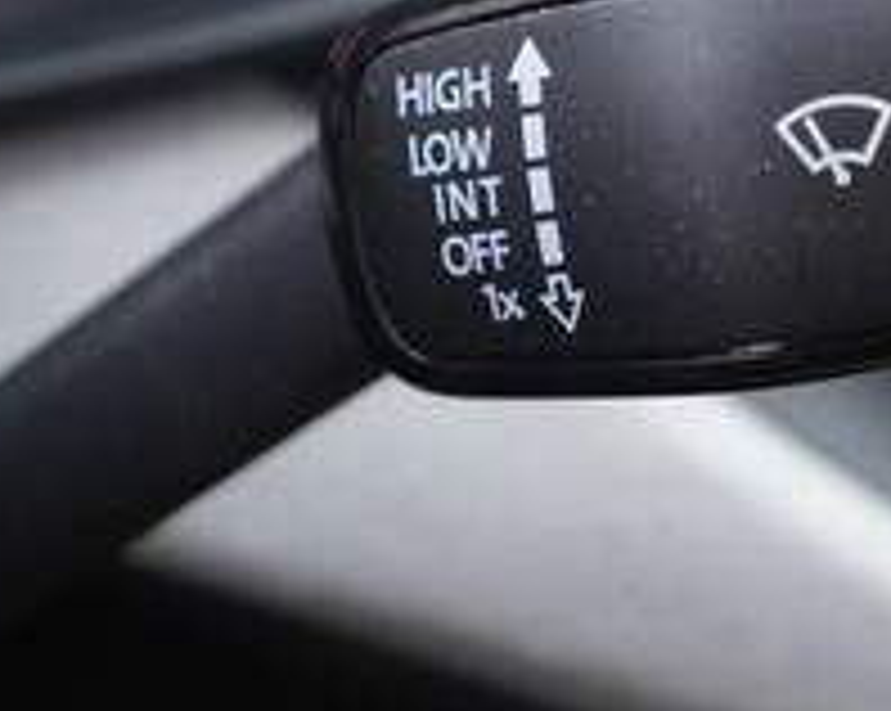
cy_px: 29
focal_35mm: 94
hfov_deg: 20.3
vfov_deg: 16.1
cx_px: 662
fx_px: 2476
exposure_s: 1/40
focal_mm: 24
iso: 320
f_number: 2.8
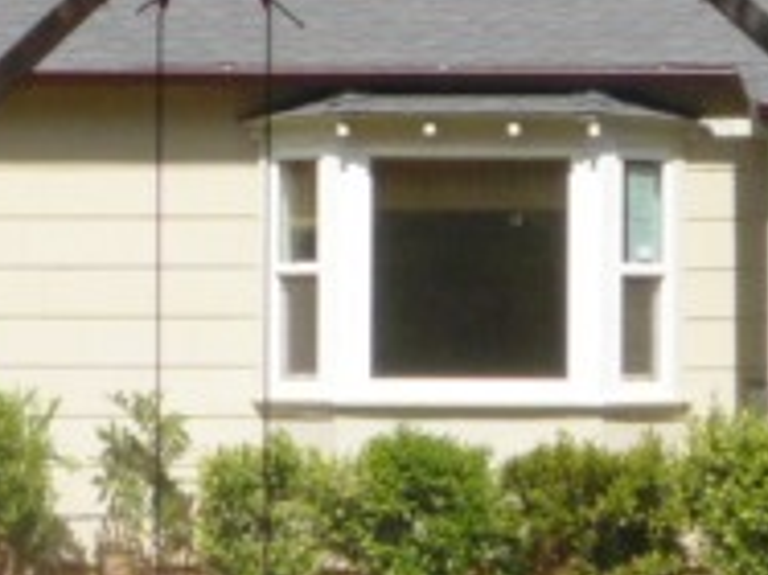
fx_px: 4168
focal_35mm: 188
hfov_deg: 10.5
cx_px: 468
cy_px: 226
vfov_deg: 7.9
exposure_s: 1/400
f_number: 5
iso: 100
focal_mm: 5.3
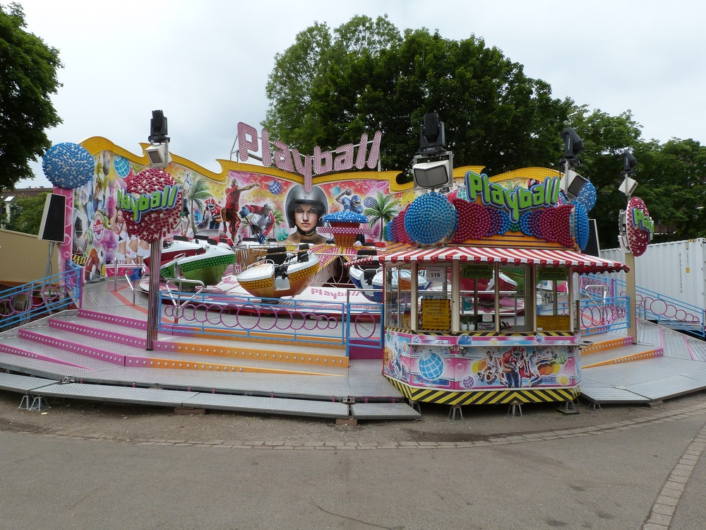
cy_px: 265
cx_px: 353
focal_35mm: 26
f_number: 5.6
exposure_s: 1/250
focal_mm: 4.6
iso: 100
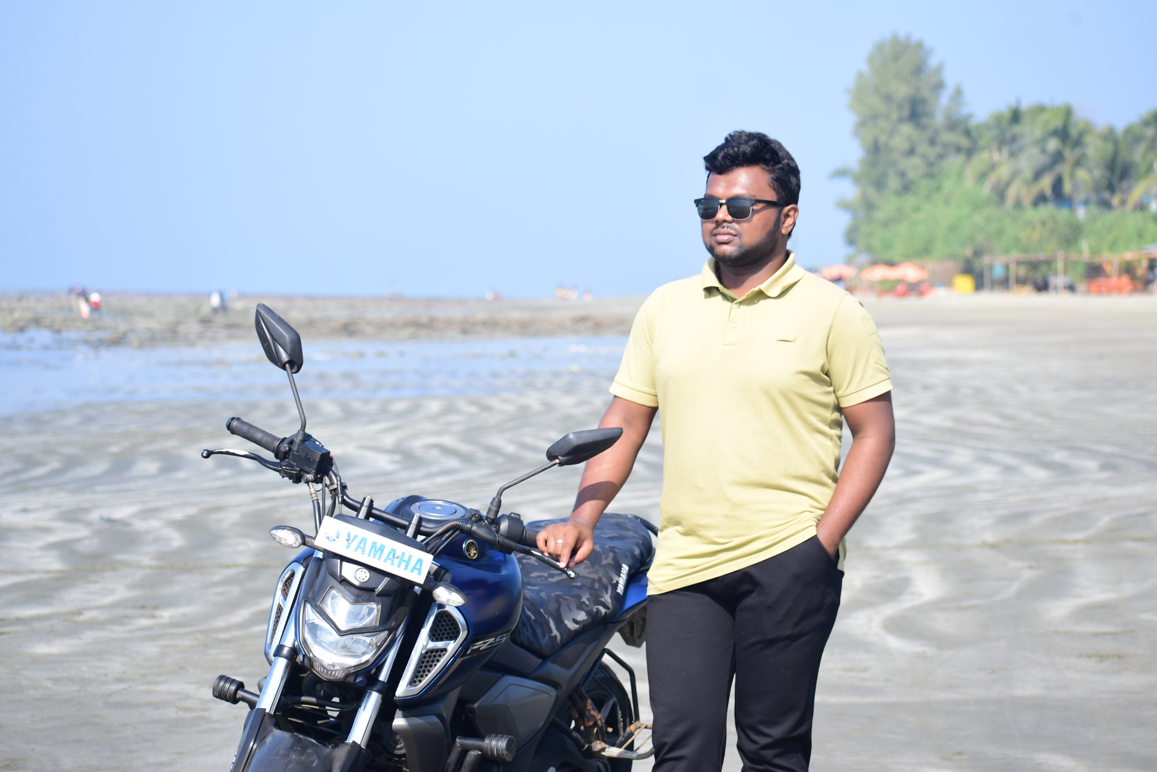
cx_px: 578
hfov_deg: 18.9
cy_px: 386
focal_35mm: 108
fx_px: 3472
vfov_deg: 12.7
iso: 200
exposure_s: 1/640
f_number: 4.8
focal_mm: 72
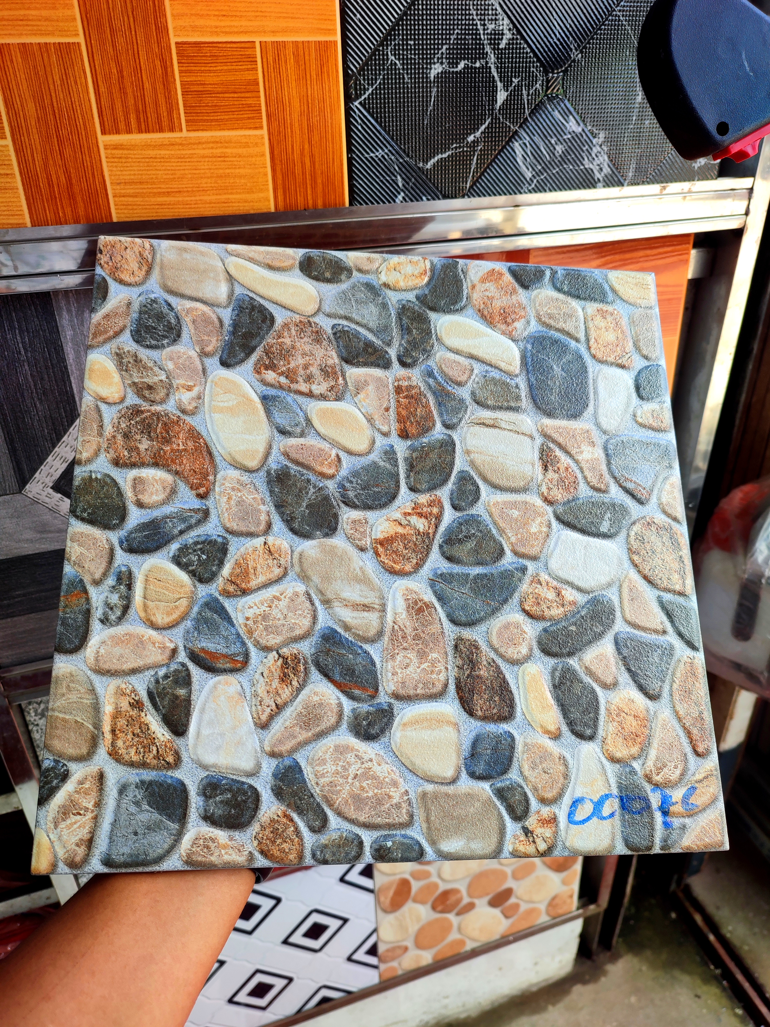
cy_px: 514
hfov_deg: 54.9
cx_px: 385
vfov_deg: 69.4
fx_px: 741
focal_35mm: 25
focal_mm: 6.04
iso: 57
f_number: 1.9
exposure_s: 1/100
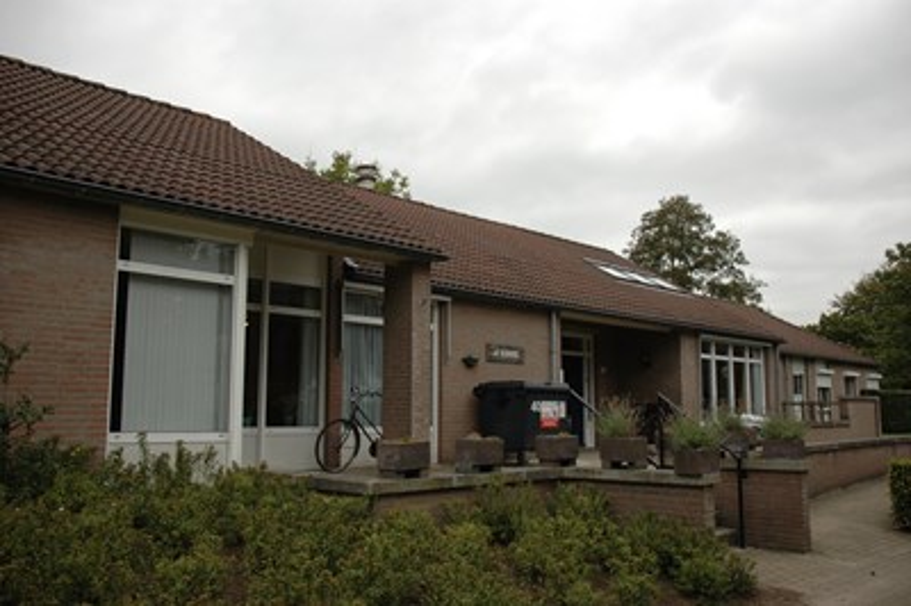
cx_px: 456
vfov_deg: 39.9
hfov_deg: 57.3
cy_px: 303
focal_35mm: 33
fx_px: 834
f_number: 3.8
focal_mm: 22
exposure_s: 1/400
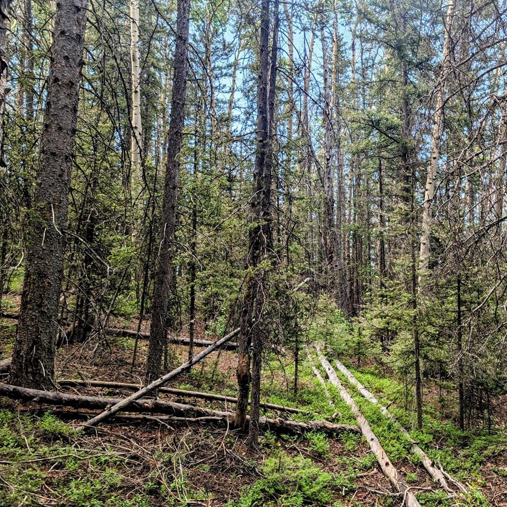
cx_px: 368
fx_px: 514
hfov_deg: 50.8
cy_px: 232
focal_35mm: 31
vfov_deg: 52.5
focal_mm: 6.9
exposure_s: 1/180
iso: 20
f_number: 1.68
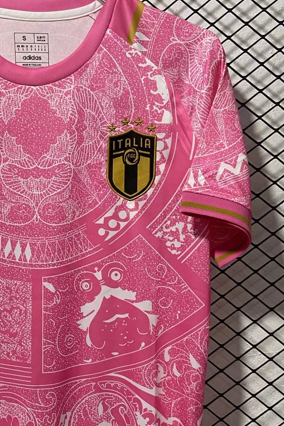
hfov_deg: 27.2
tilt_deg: -8.6
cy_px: 263
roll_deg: +0.0
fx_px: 568
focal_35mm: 48
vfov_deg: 40.9
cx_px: 35
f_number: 1.8
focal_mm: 4.25
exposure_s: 1/50
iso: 64
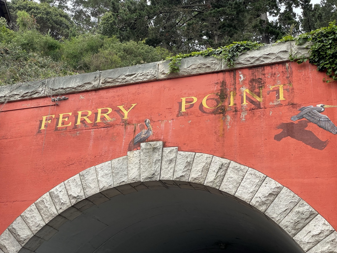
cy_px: 126
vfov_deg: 28.0
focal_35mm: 52
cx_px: 168
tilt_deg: +27.4
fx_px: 506
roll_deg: -3.0
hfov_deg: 36.8
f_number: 2
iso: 64
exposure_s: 1/99
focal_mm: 6
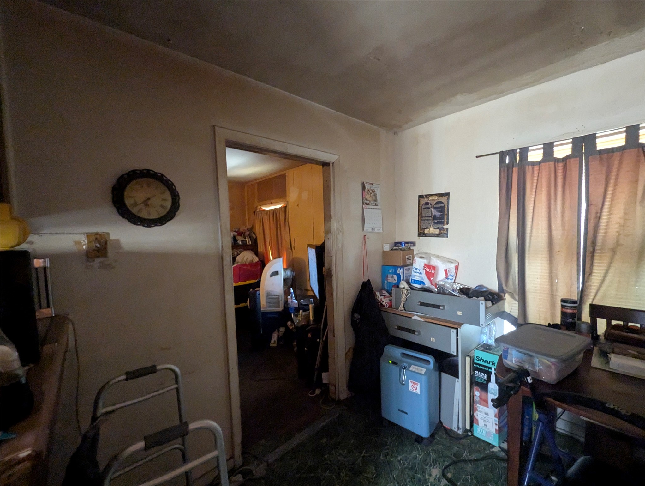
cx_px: 322
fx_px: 243
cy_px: 243
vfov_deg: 90.1
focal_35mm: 13
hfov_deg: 106.1
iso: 1713
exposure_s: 1/24
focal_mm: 1.95
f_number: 2.2
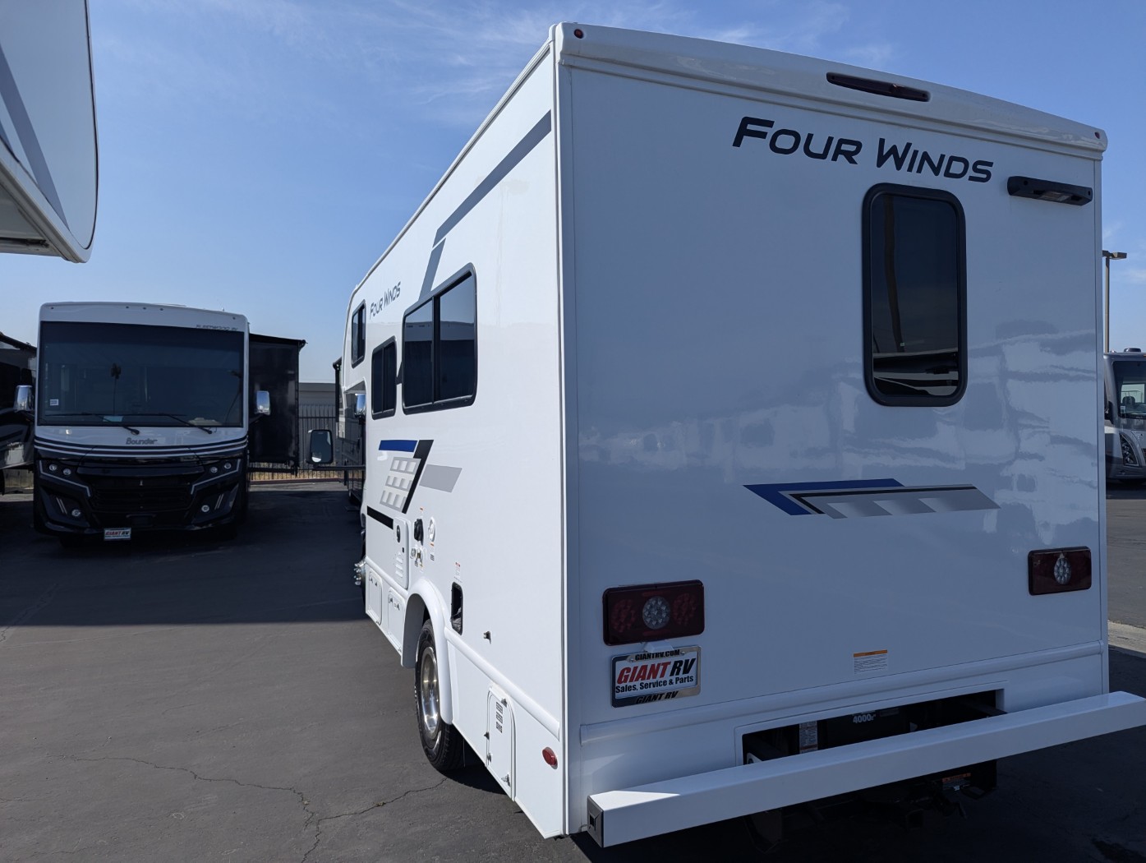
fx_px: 796
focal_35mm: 24
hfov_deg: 71.5
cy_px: 432
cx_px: 573
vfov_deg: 56.9
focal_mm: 6.81
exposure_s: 1/3774
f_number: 1.85
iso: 50
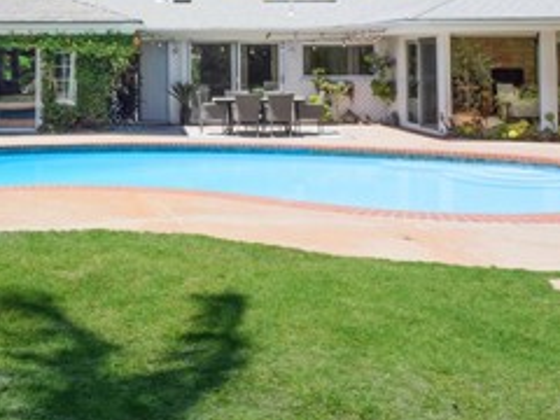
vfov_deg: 28.6
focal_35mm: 48
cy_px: 9
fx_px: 777
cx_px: 110
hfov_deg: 38.1
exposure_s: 1/125
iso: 200
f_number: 14
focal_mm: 9
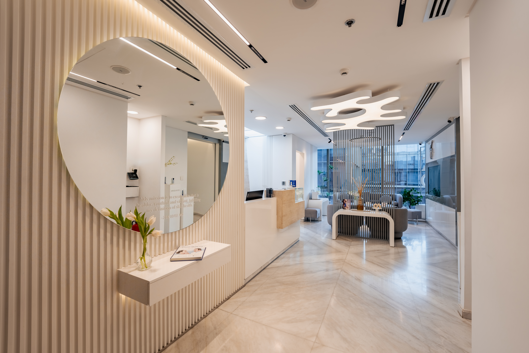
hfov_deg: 104.3
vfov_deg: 81.2
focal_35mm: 14
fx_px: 206
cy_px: 176
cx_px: 264
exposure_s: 1/500
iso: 125
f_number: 5.6
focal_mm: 14
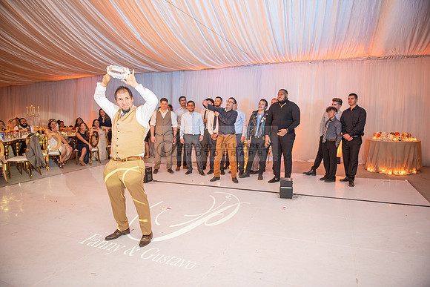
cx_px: 215
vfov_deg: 53.2
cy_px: 144
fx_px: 287
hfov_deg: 73.7
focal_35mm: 24
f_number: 2.8
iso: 1000
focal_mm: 24
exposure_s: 1/160
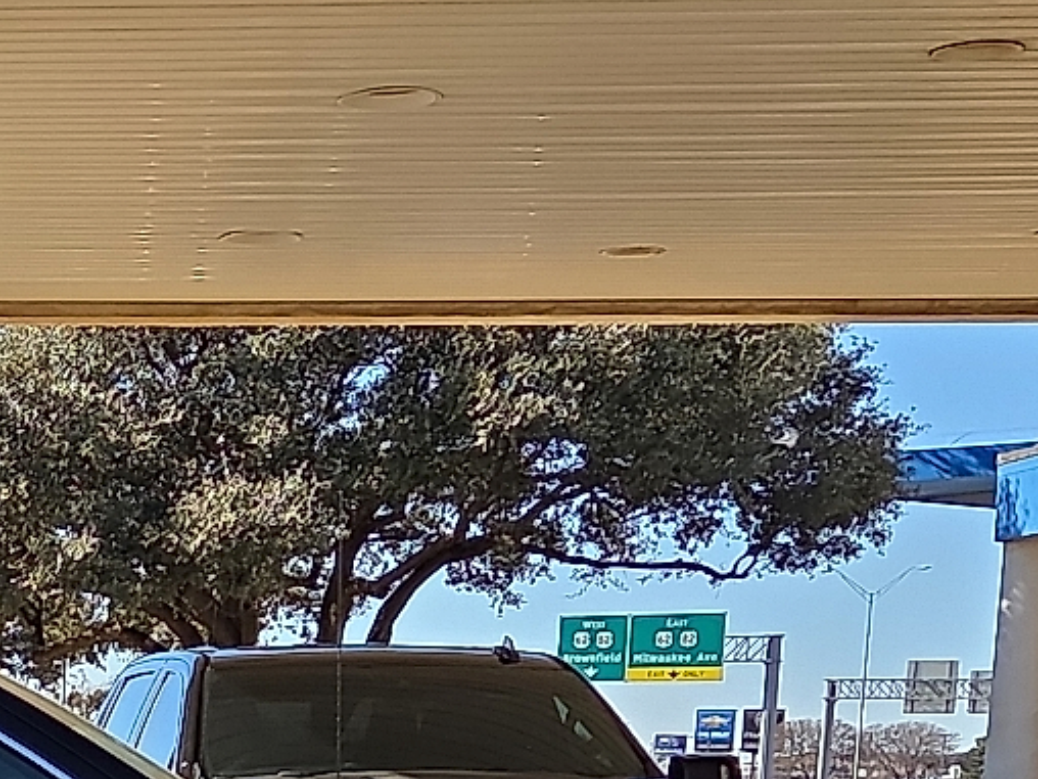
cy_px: 1184
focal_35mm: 107
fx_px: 3209
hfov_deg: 16.6
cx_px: -535
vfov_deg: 13.1
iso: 25
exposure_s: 1/1429
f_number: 1.8
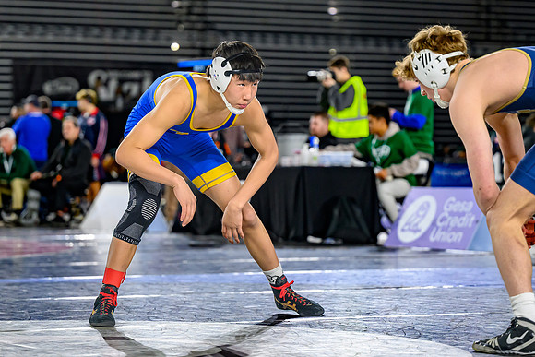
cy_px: 143
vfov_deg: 10.2
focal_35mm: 135
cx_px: 274
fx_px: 2002
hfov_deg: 15.2
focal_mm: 93
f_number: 2.8
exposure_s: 1/800
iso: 2000
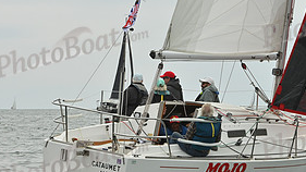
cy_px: 91
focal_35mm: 212
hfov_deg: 10.2
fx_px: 1720
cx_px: 206
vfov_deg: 5.7
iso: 320
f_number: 14
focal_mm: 98
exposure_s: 1/800
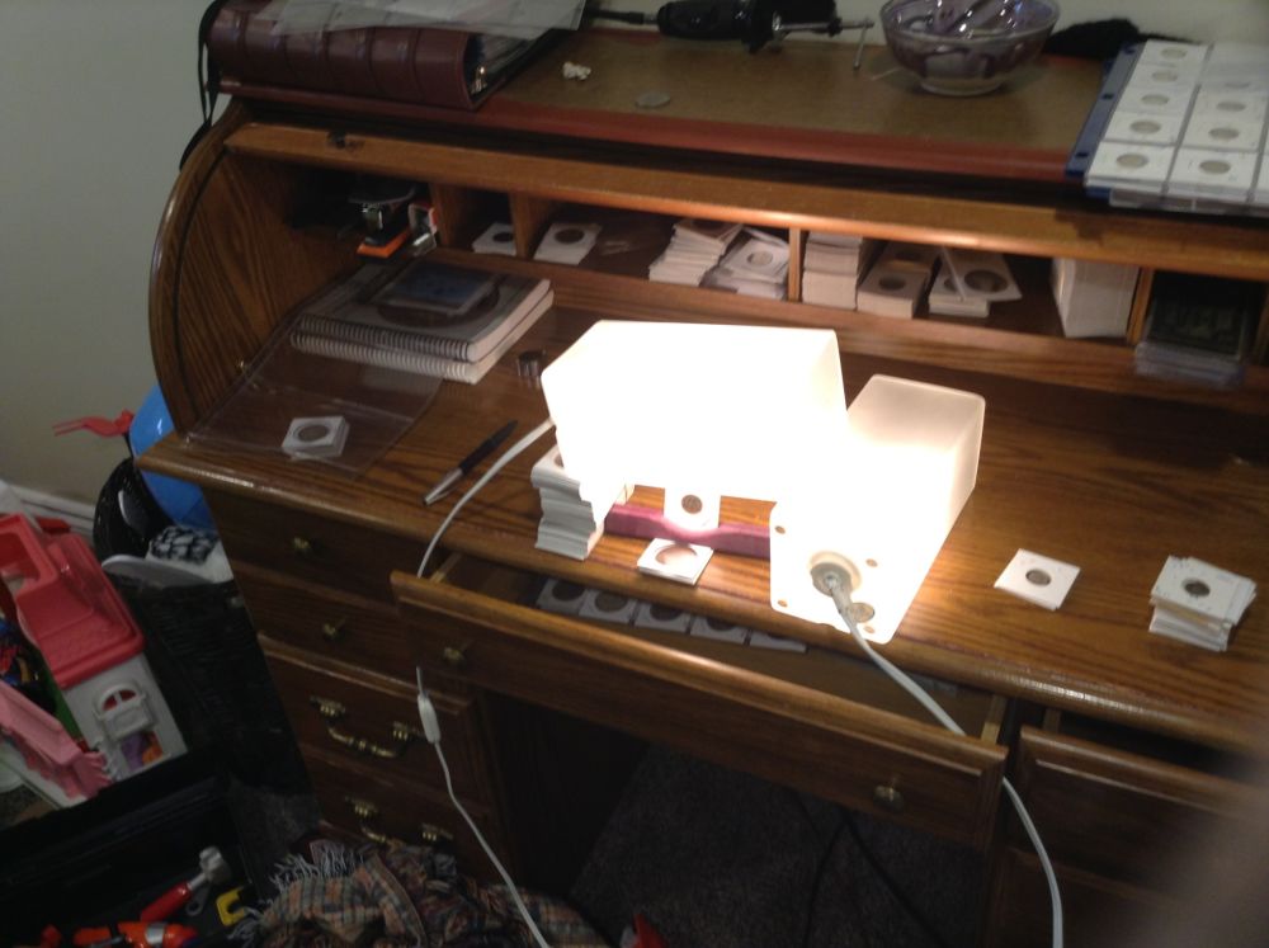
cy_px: 474
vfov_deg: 42.8
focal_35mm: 33
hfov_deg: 55.4
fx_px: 1208
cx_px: 634
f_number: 2.4
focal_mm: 3.3
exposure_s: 1/24
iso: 50
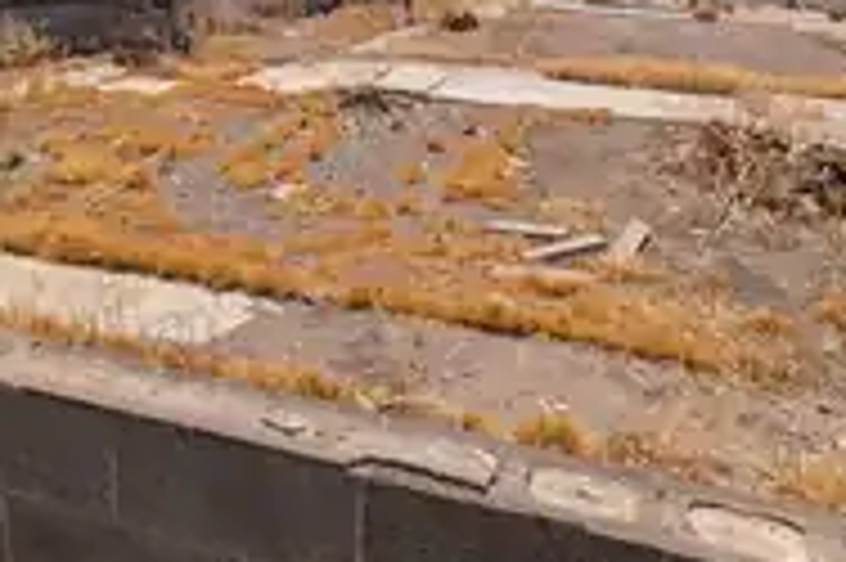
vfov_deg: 40.6
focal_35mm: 31
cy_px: 117
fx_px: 728
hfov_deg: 60.3
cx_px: 392
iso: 55
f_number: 2.2
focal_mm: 1.85
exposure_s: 1/1852
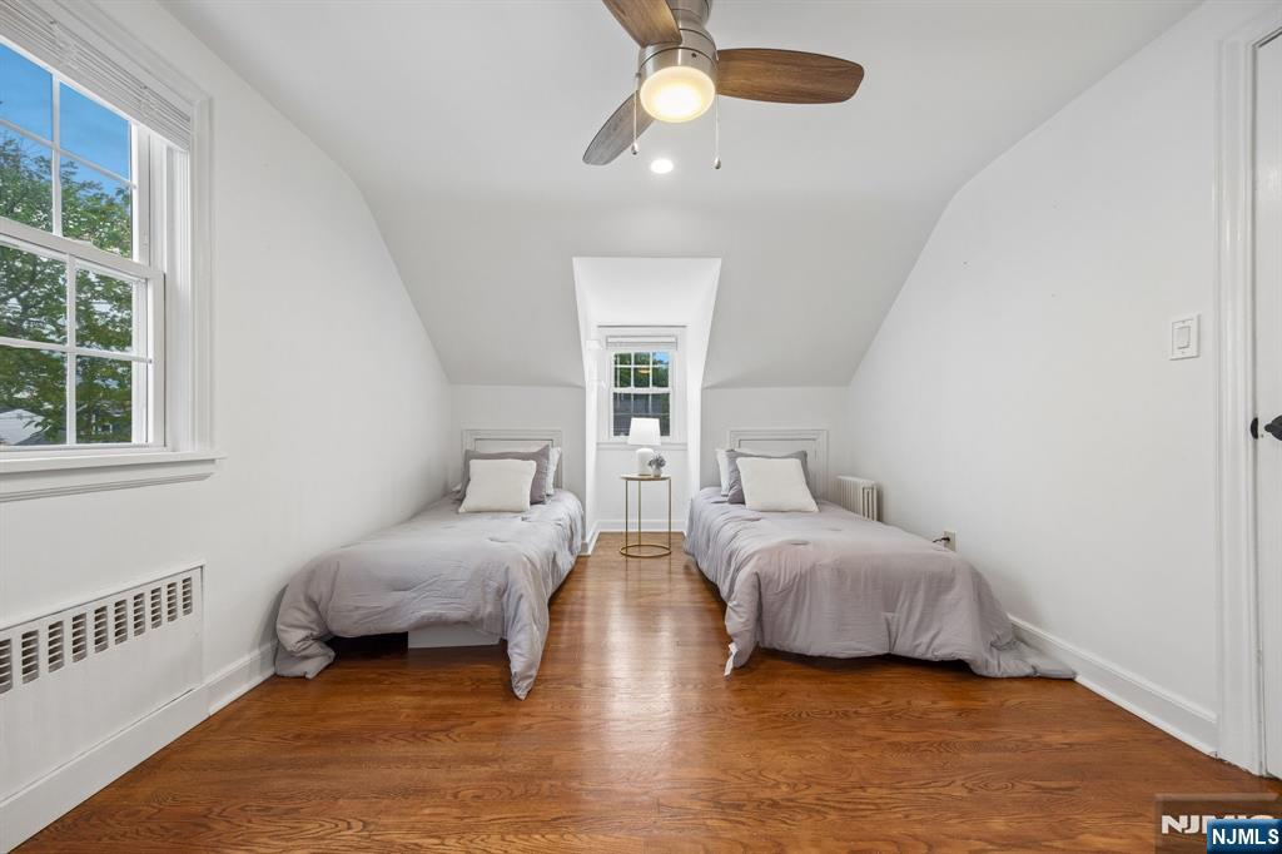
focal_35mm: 13
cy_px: 427
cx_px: 641
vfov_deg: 85.4
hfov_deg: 108.3
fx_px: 463
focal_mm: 8.7
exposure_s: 1/15
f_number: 5.6
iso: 250
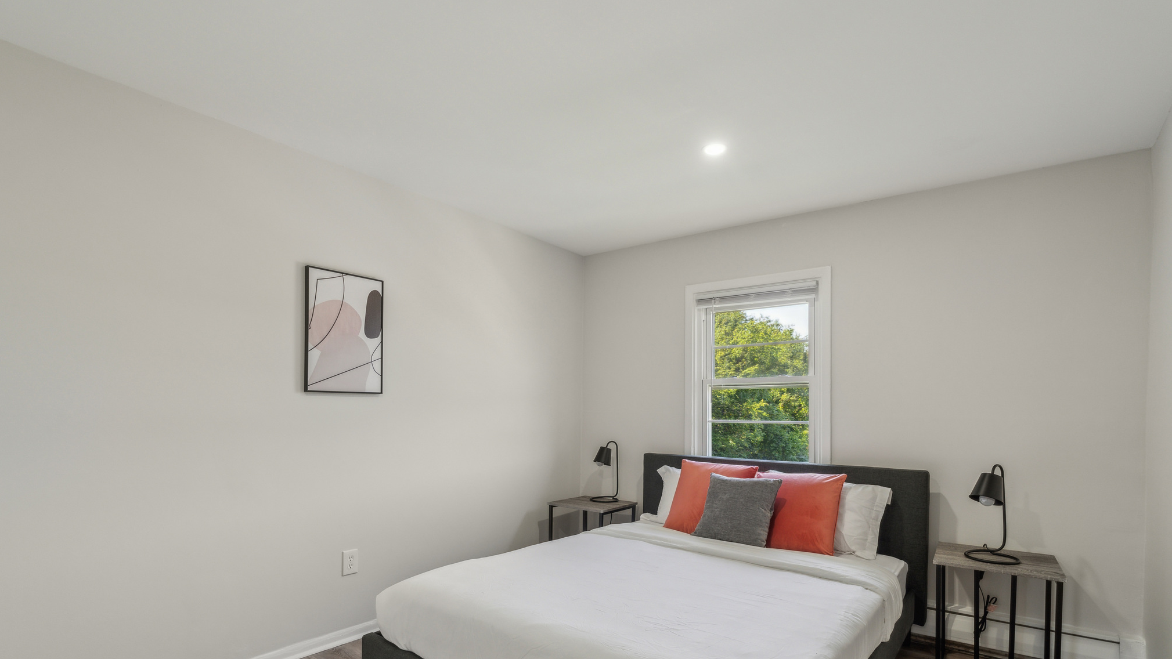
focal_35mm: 17
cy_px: 392
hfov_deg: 95.9
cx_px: 586
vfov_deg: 63.4
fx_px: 528
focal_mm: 16
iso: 400
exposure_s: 1/20
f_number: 6.3
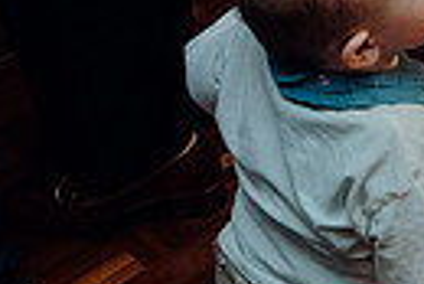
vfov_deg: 8.4
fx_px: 1839
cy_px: -292
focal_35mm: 156
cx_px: 548
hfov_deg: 12.7
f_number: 3.5
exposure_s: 1/160
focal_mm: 35
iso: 3200
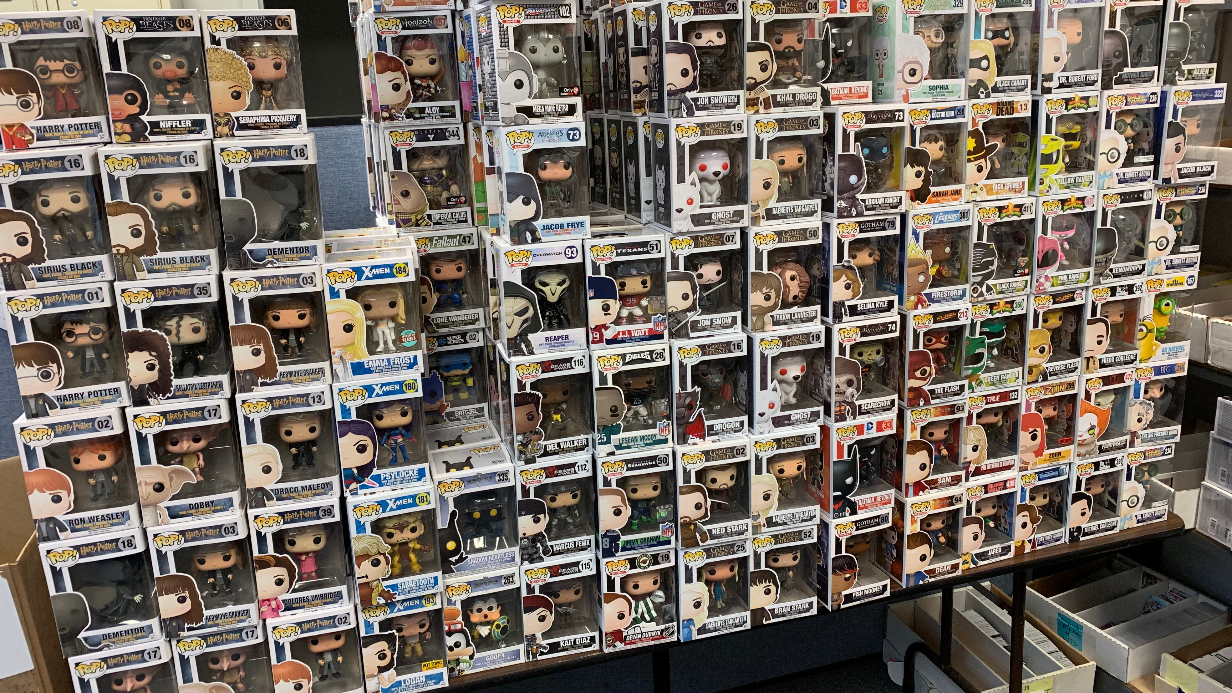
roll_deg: +2.5
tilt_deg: -13.6
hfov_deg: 66.1
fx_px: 947
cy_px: 309
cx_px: 606
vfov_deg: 40.1
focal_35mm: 29
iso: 100
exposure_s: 1/60
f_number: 1.8
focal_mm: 4.25
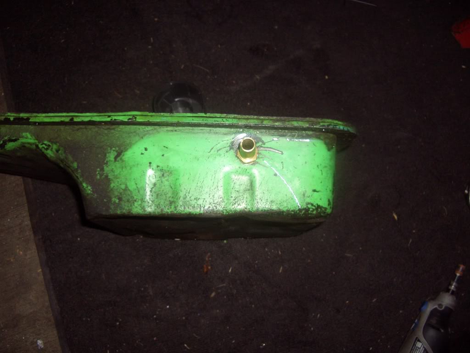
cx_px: 235
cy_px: 176
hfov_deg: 52.6
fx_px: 475
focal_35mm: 35
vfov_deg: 40.7
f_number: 2.6
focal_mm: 5.8
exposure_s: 1/60
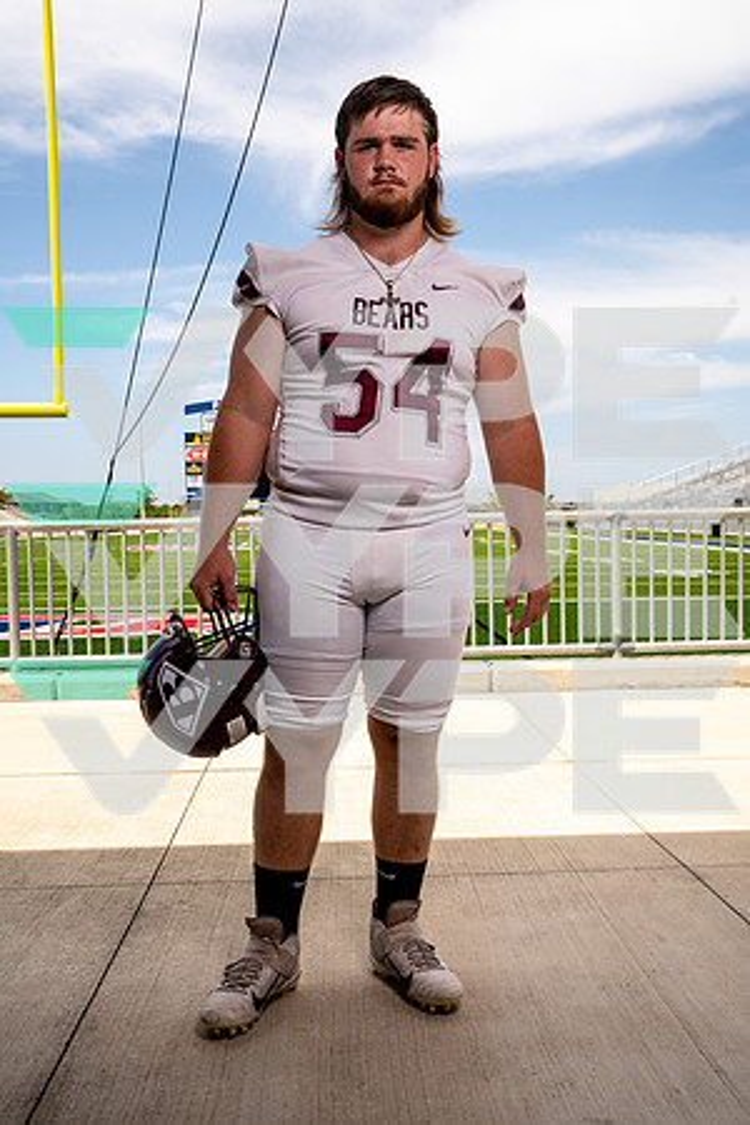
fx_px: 1094
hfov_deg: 37.9
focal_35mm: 35
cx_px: 375
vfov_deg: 54.4
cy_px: 562
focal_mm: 35
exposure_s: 1/125
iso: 100
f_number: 10
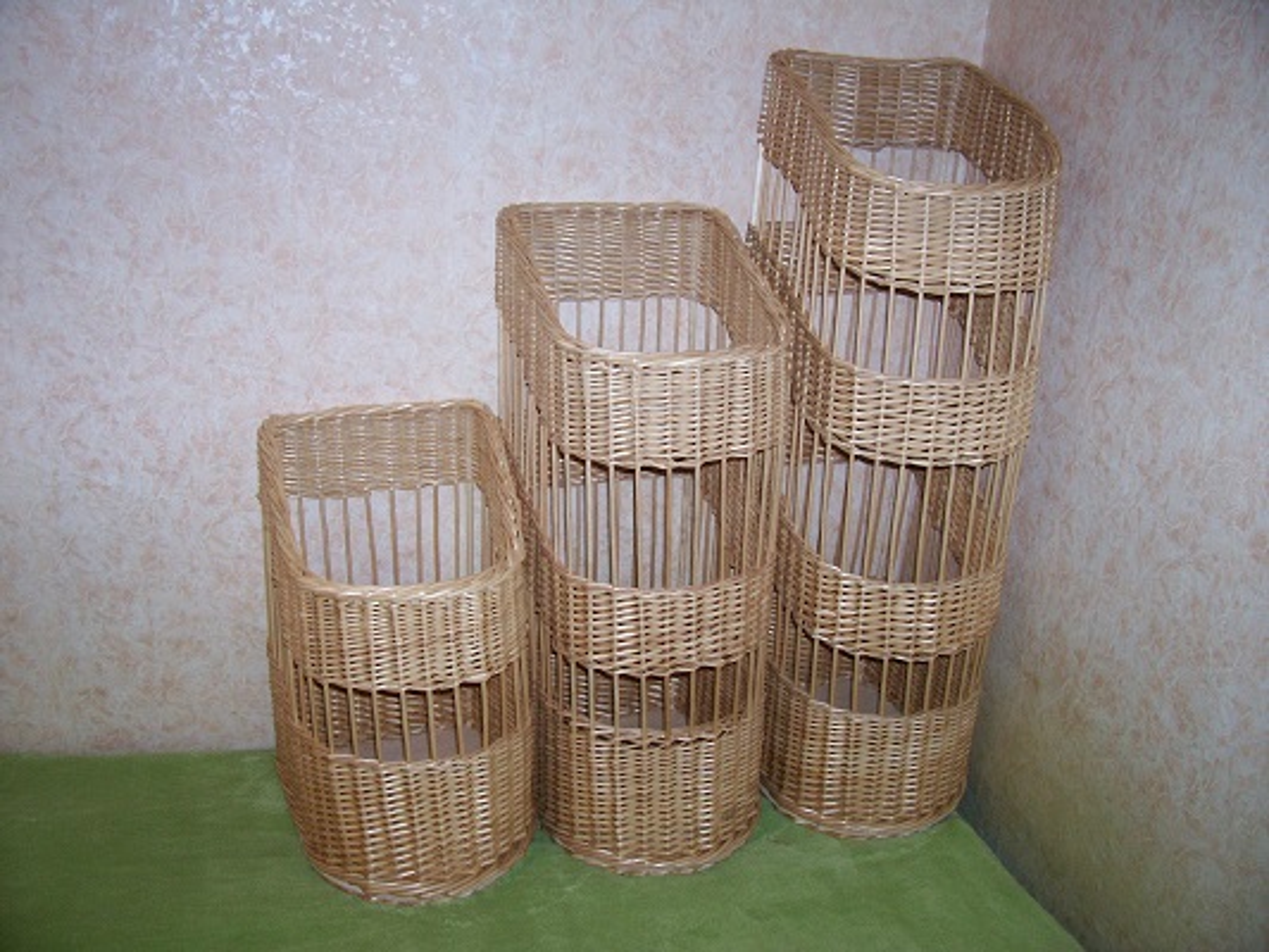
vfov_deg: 41.8
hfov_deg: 53.9
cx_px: 634
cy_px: 476
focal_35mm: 34
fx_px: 1247
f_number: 2.7
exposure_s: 1/64
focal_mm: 5.6
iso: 80
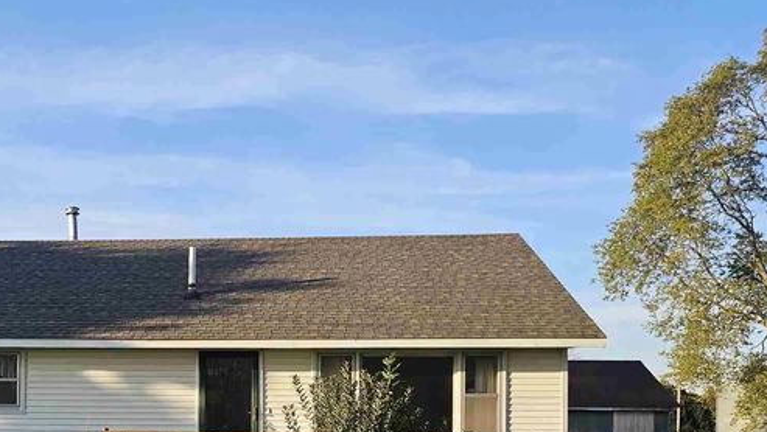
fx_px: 1058
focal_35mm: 52
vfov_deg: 22.4
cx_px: 82
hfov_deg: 37.4
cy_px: 413
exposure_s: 1/376
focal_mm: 6.3
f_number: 1.7
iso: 10
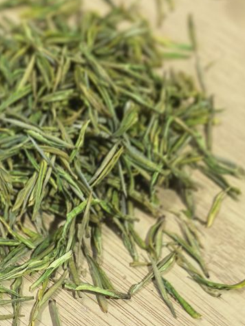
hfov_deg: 26.1
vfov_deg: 31.9
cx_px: 21
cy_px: 348
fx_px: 509
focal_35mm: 54
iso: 1000
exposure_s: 1/111
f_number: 2
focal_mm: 8.5
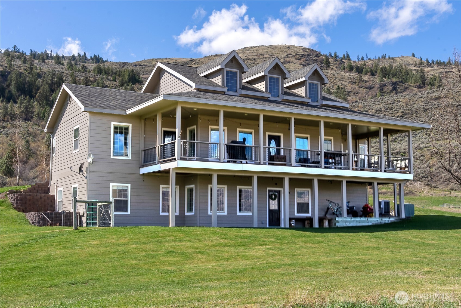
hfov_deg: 43.0
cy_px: 154
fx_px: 585
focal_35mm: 46
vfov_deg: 29.5
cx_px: 230
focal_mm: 45.7
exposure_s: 1/3200
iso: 50
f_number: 11
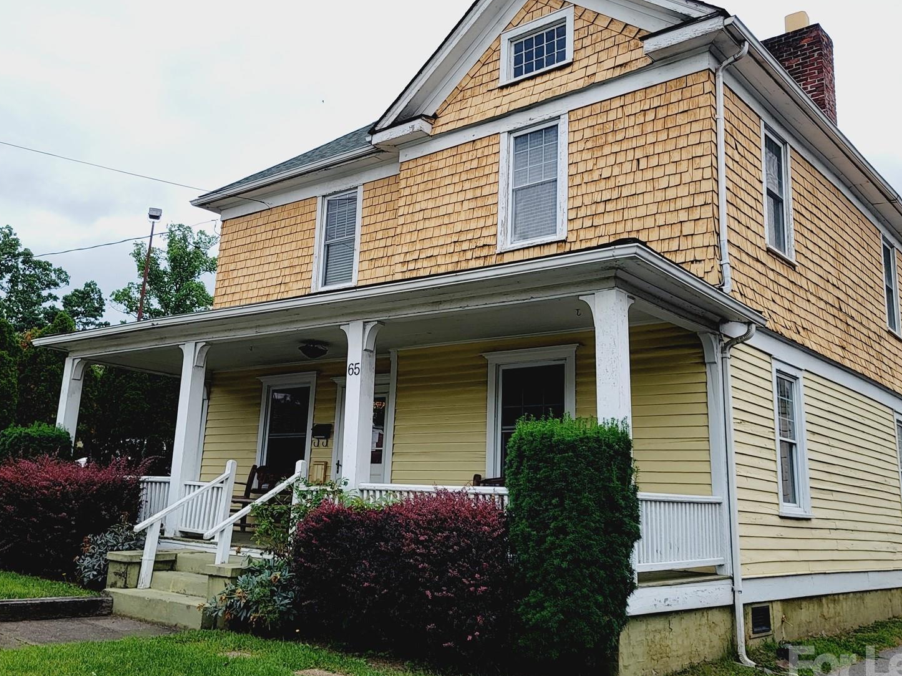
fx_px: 886
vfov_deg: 41.7
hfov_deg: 53.8
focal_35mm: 34
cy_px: 284
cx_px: 390
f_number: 1.8
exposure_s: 1/408
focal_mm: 6.7
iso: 16
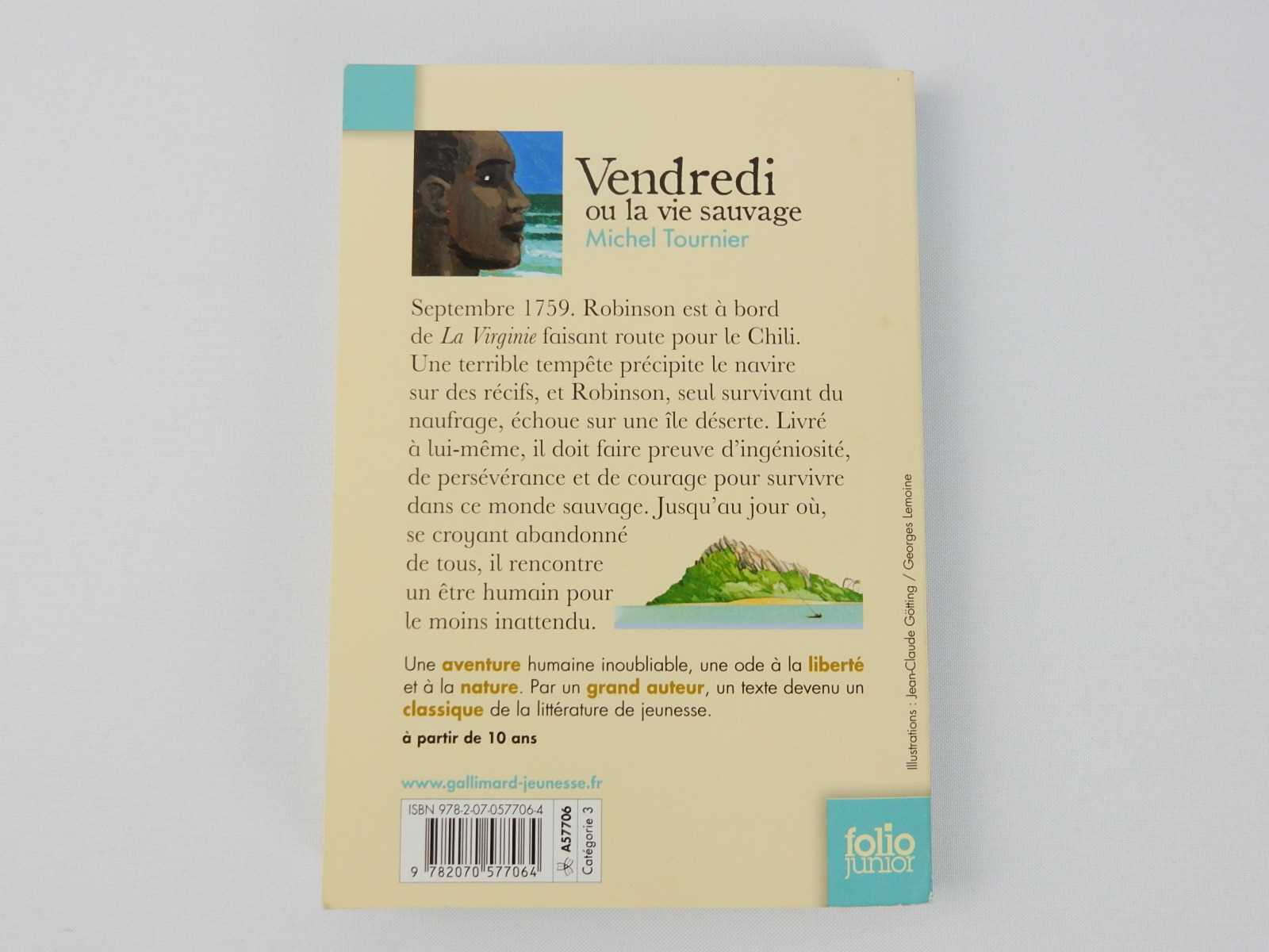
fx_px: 1100
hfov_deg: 60.0
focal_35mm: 30
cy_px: 476
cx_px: 634
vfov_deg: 46.8
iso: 125
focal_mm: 5.4
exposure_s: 1/60
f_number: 4
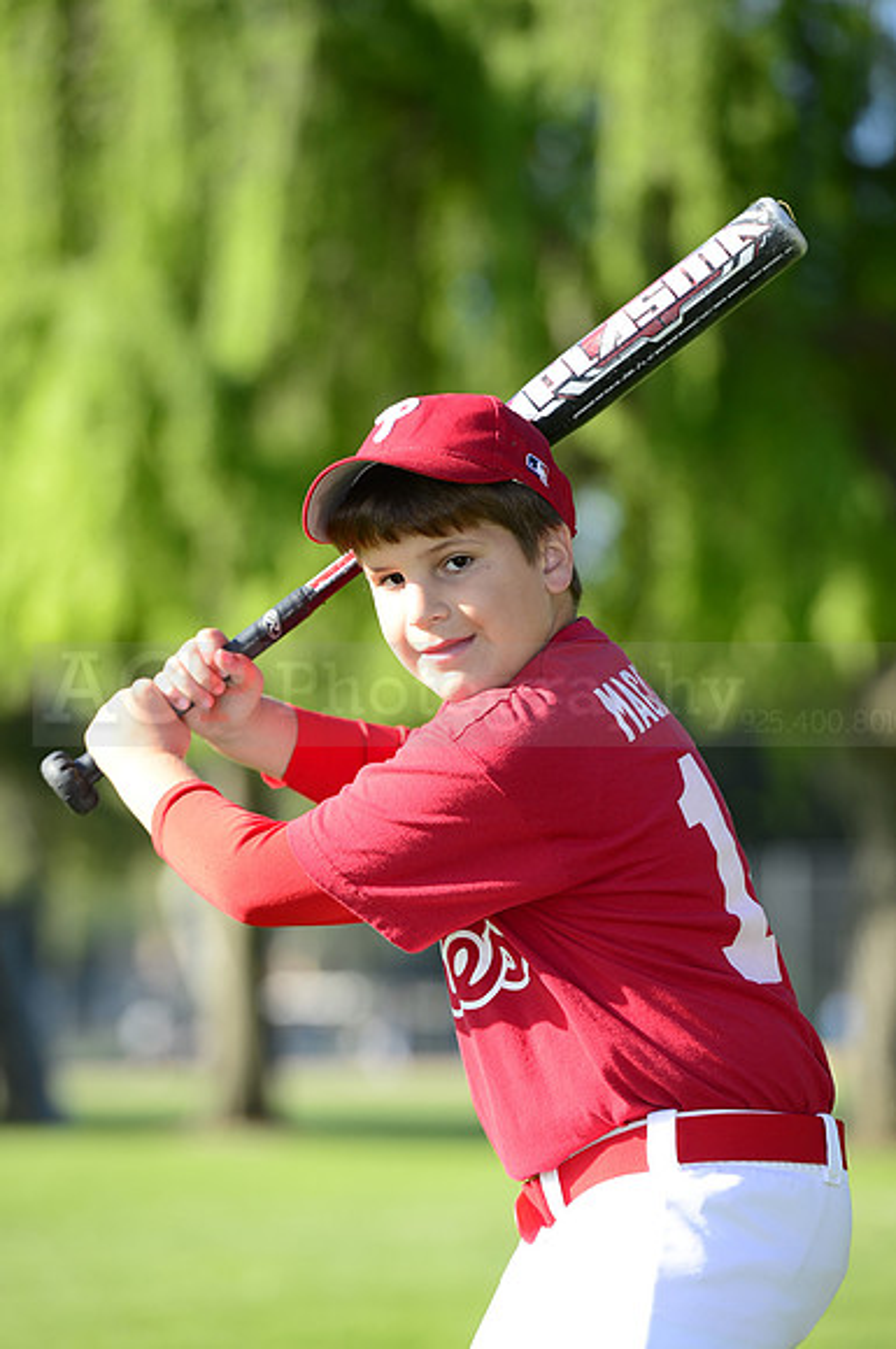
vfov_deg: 11.4
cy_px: 674
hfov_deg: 7.6
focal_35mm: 180
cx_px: 448
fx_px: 6740
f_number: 5
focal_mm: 180
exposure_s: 1/500
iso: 200
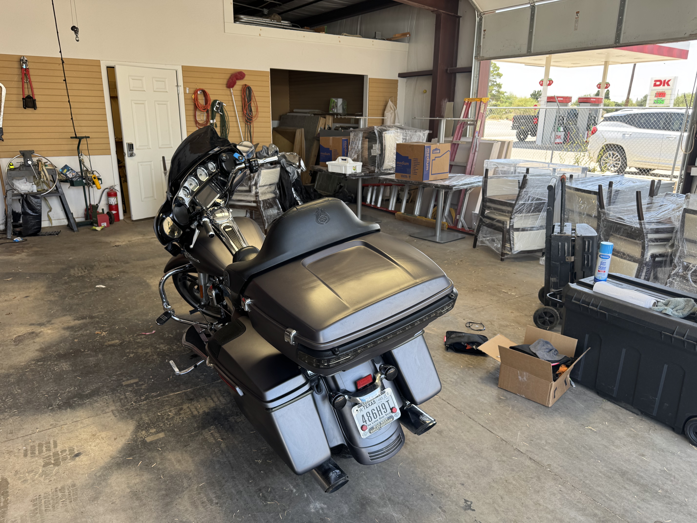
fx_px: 483
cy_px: 262
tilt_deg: -16.5
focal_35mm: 24
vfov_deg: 56.8
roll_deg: -0.8
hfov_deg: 71.6
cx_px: 348
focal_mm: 6.76
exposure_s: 1/178
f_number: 1.78
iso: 64
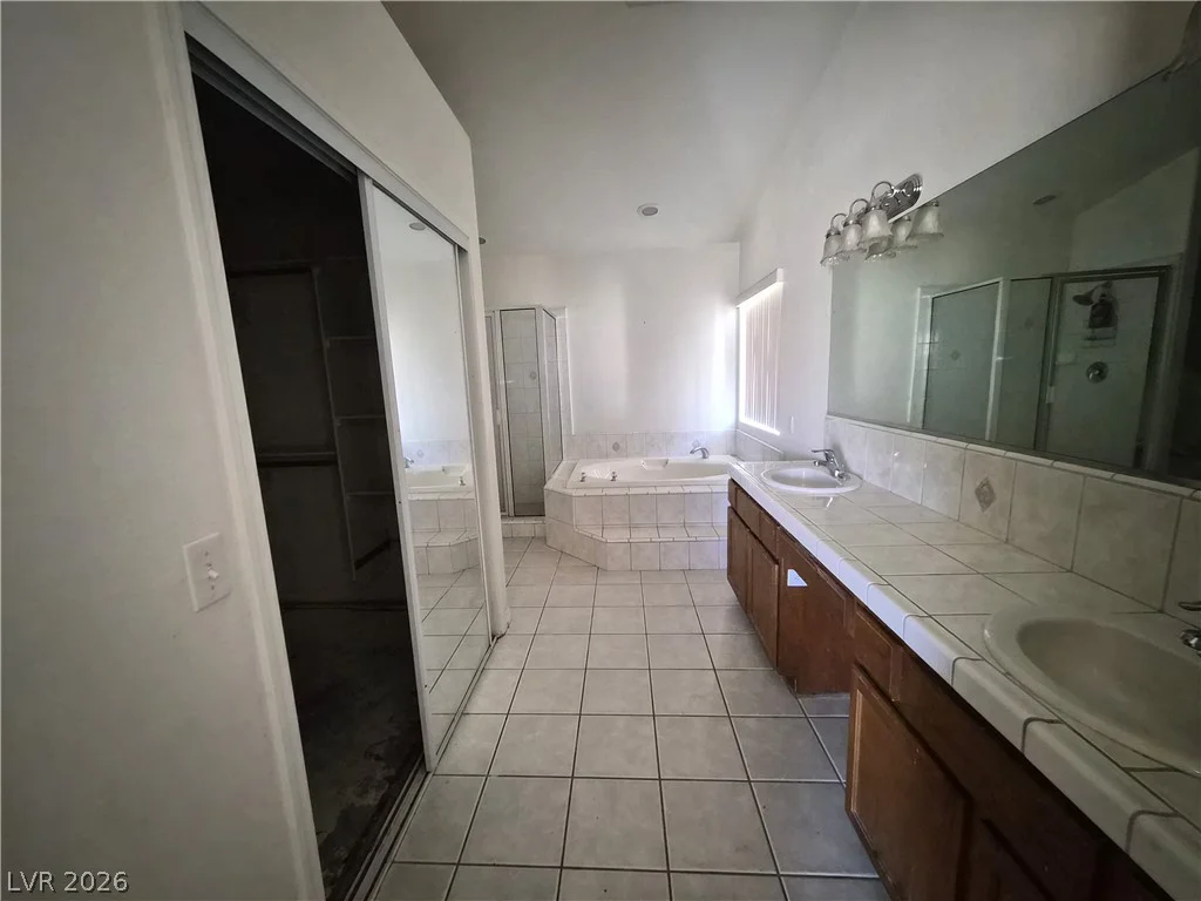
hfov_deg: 106.2
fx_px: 451
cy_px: 450
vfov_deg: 89.9
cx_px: 600
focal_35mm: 13
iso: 1000
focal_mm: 1.7
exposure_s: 1/60
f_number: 2.2
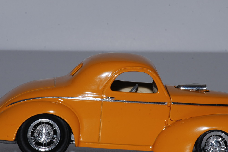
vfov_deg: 4.6
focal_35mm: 296
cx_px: 115
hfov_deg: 7.0
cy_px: 92
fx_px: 1875
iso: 100
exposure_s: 1/60
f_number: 22
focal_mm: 140
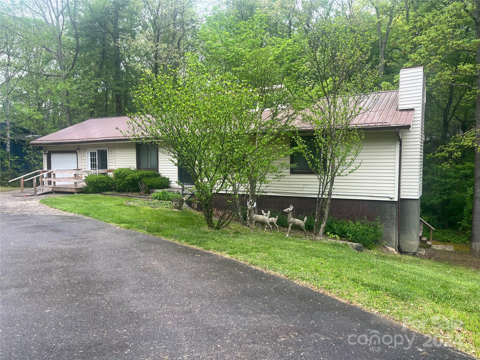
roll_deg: +0.3
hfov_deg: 67.3
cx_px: 240
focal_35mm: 26
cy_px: 180
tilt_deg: -3.7
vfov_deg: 53.1
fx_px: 361
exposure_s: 1/122
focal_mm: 5.1
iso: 40
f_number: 1.6
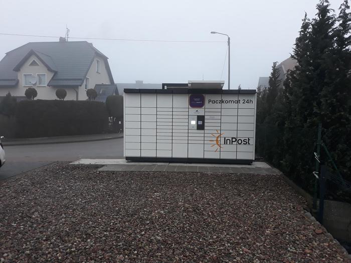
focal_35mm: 27
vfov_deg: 51.4
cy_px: 132
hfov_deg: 65.3
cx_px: 176
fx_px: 274
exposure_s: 1/40
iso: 80
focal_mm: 3.71
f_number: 1.7
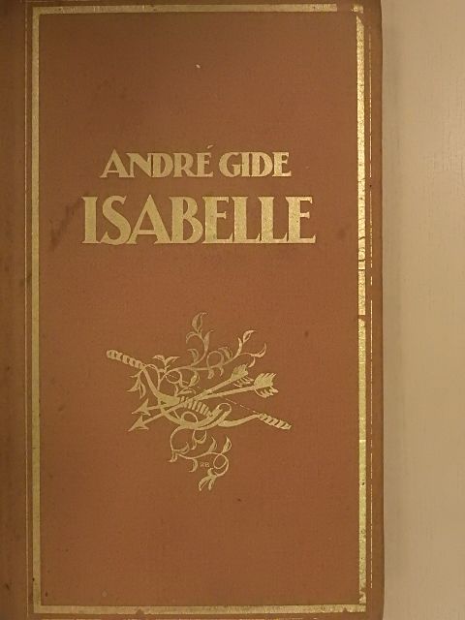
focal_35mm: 50
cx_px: 232
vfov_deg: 38.2
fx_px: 896
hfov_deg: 29.1
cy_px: 310
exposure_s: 1/200
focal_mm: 9
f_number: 4
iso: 1600
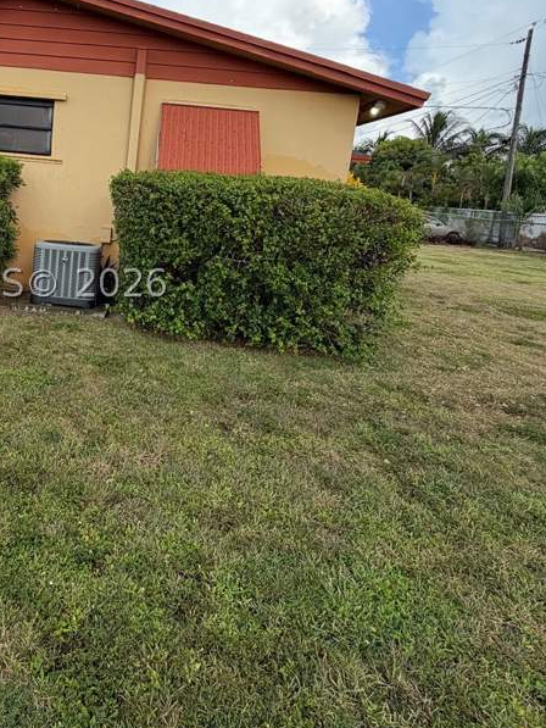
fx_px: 526
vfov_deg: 68.5
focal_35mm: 25
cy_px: 283
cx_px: 119
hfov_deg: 51.9
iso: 40
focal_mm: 2.22
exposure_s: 1/770
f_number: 2.2
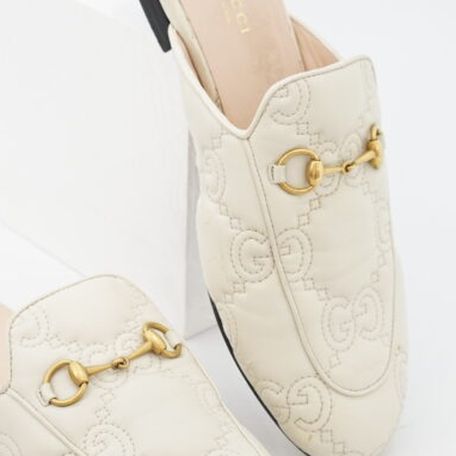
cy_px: 292
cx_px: 168
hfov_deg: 15.3
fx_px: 1699
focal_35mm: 114
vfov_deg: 15.3
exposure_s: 1/13
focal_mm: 50
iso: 640
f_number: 6.3
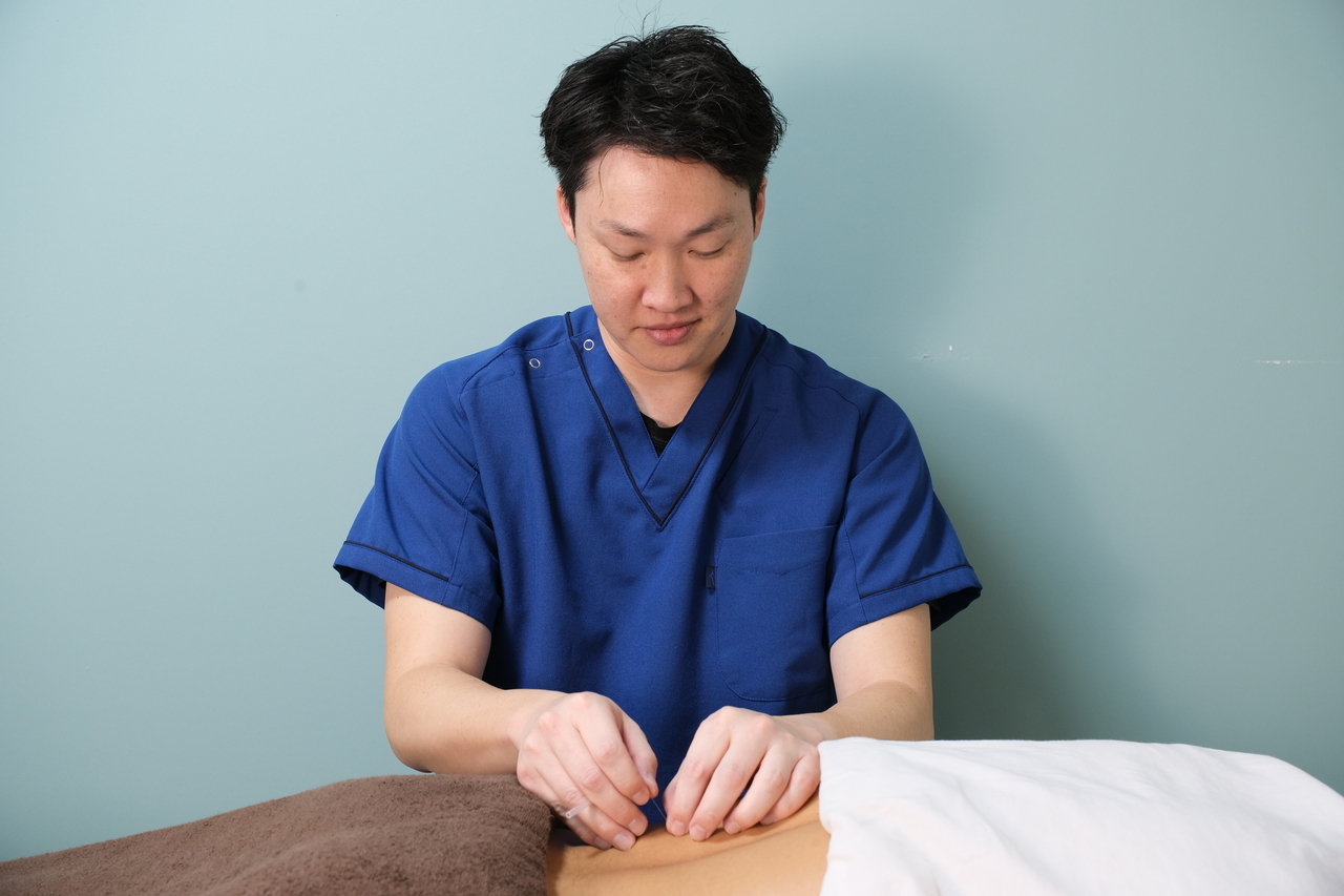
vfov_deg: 30.5
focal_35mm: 44
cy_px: 448
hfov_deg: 44.5
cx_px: 672
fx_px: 1642
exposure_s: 1/26
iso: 500
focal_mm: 29
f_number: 5
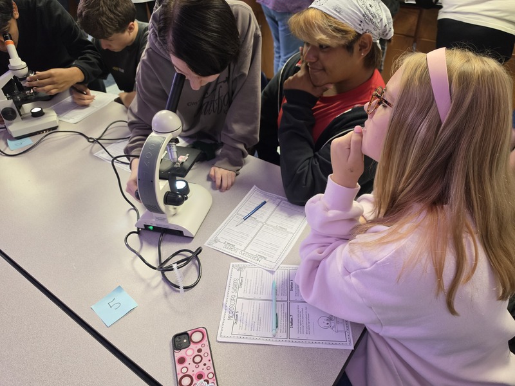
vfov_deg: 58.9
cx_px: 258
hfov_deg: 73.9
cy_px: 193
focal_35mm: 23
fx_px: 342
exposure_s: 1/120
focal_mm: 6.5
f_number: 1.4
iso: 320
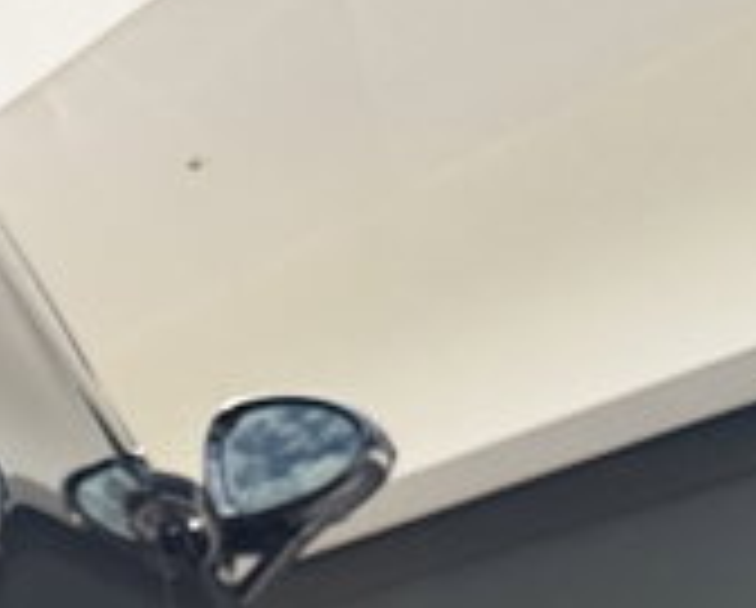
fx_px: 2398
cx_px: -292
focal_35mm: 107
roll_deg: +0.5
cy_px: 1018
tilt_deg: +2.6
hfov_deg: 16.7
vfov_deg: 13.3
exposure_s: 1/742
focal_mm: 6.76
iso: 100
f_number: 1.78
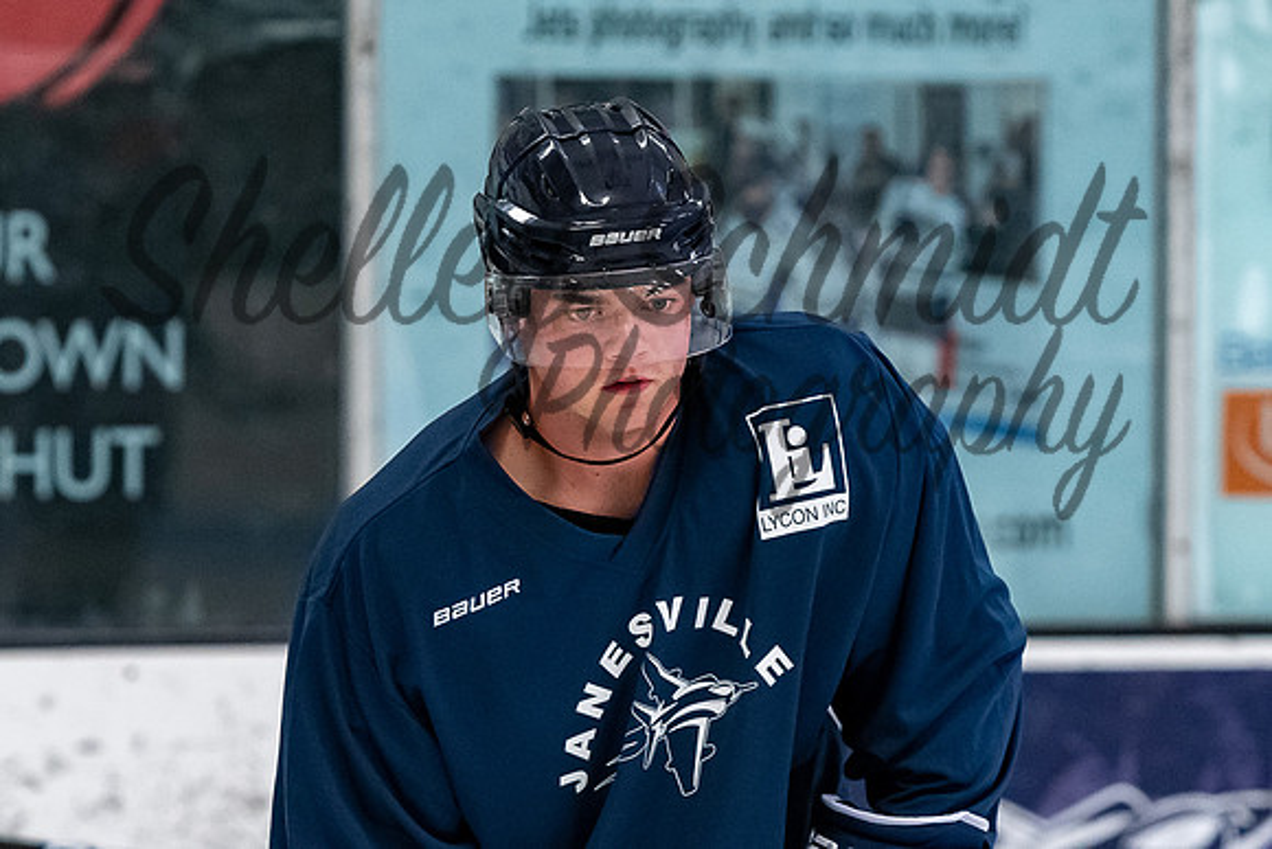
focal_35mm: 444
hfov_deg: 4.6
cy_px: 317
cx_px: 622
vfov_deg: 3.1
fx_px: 15691
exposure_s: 1/800
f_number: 3.5
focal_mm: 175
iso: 2500
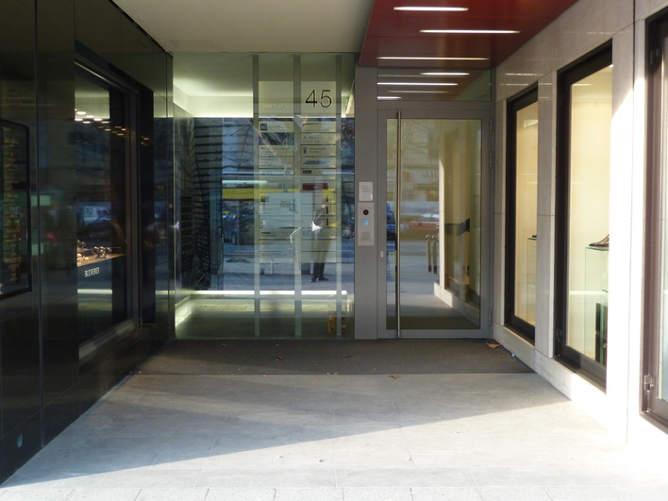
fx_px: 772
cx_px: 334
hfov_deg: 46.8
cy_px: 250
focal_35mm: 40
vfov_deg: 36.0
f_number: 3.6
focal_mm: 6.5
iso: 160
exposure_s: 1/30
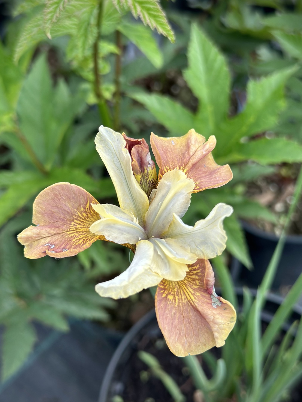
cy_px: 199
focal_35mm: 50
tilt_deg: -47.1
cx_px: 152
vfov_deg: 38.2
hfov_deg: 29.1
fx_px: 582
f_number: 1.78
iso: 80
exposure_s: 1/1376
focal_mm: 6.86
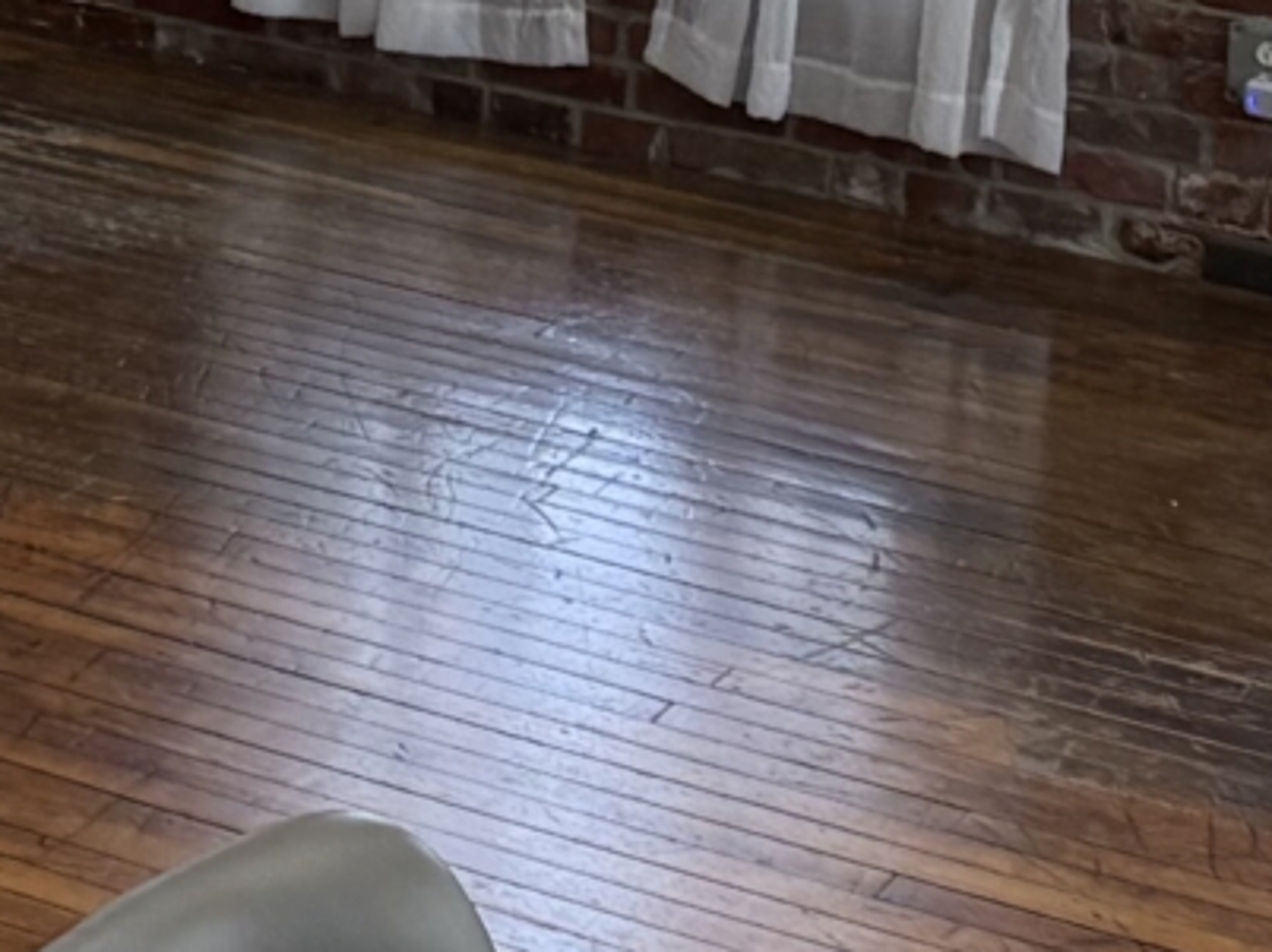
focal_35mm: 153
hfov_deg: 10.5
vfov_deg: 8.8
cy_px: -1335
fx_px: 5619
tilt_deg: -0.4
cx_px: -2054
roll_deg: -2.4
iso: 100
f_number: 1.78
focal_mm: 6.76
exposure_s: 1/358
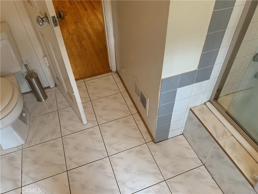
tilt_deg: -45.4
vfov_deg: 53.1
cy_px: 97
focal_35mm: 26
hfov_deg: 67.3
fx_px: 194
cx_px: 129
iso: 400
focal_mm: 4.25
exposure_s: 1/60
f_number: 1.8
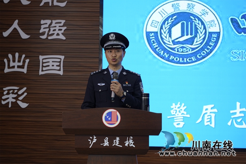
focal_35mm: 66
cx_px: 123
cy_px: 82
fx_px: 450
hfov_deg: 30.6
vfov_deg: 20.7
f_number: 3.5
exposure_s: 1/100
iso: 800
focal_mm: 65.8
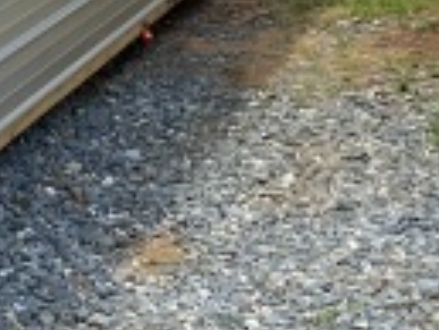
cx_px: -497
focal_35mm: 129
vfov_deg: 11.0
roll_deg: -0.5
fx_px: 1638
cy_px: -187
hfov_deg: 12.9
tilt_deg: +2.4
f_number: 1.8
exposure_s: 1/1565
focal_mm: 4.25
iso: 32
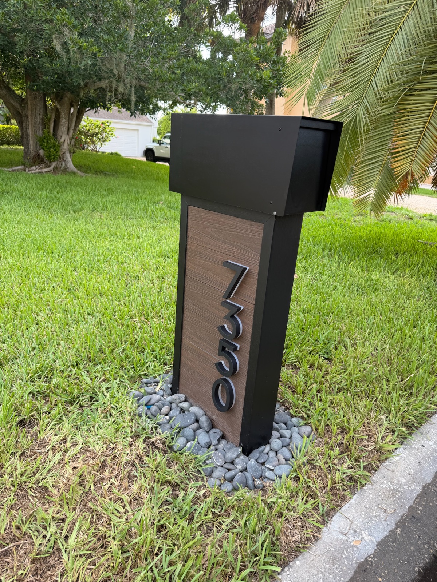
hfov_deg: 56.8
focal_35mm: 24
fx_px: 404
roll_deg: -7.8
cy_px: 291
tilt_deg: -18.3
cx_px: 218
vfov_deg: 71.6
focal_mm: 6.76
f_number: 1.78
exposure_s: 1/266
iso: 64
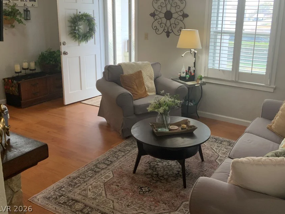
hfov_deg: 52.3
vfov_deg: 40.5
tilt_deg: -13.8
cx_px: 168
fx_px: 288
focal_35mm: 35
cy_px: 85
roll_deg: -1.7
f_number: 1.8
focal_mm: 3
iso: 40
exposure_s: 1/60
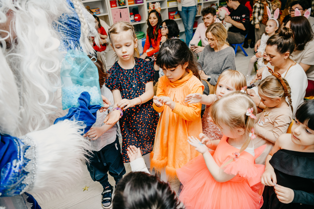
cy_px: 104
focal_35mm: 26
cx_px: 157
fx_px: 227
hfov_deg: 69.4
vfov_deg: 49.6
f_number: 4.5
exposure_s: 1/160
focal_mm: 26
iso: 250
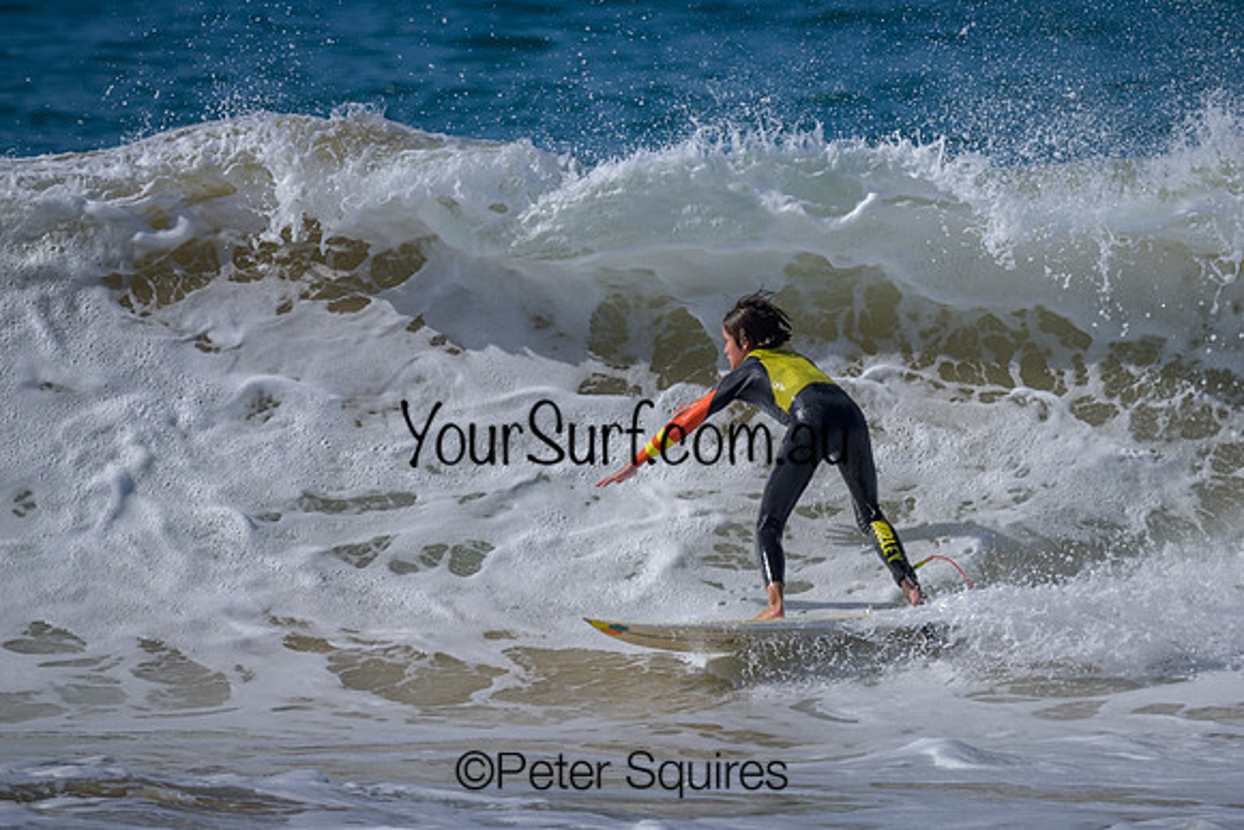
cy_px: 408
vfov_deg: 1.3
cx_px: 835
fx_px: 37972
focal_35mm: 1099
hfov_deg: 1.9
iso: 200
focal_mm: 800
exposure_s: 1/2000
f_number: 6.3
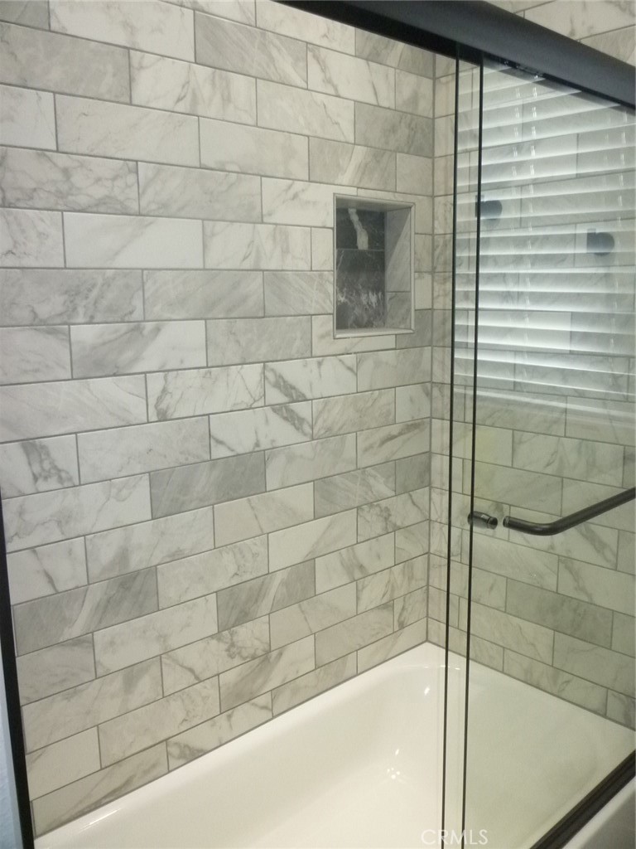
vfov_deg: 61.7
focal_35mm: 29
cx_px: 318
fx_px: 710
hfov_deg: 48.2
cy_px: 424
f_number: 3.3
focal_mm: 5.2
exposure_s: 1/80
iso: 400
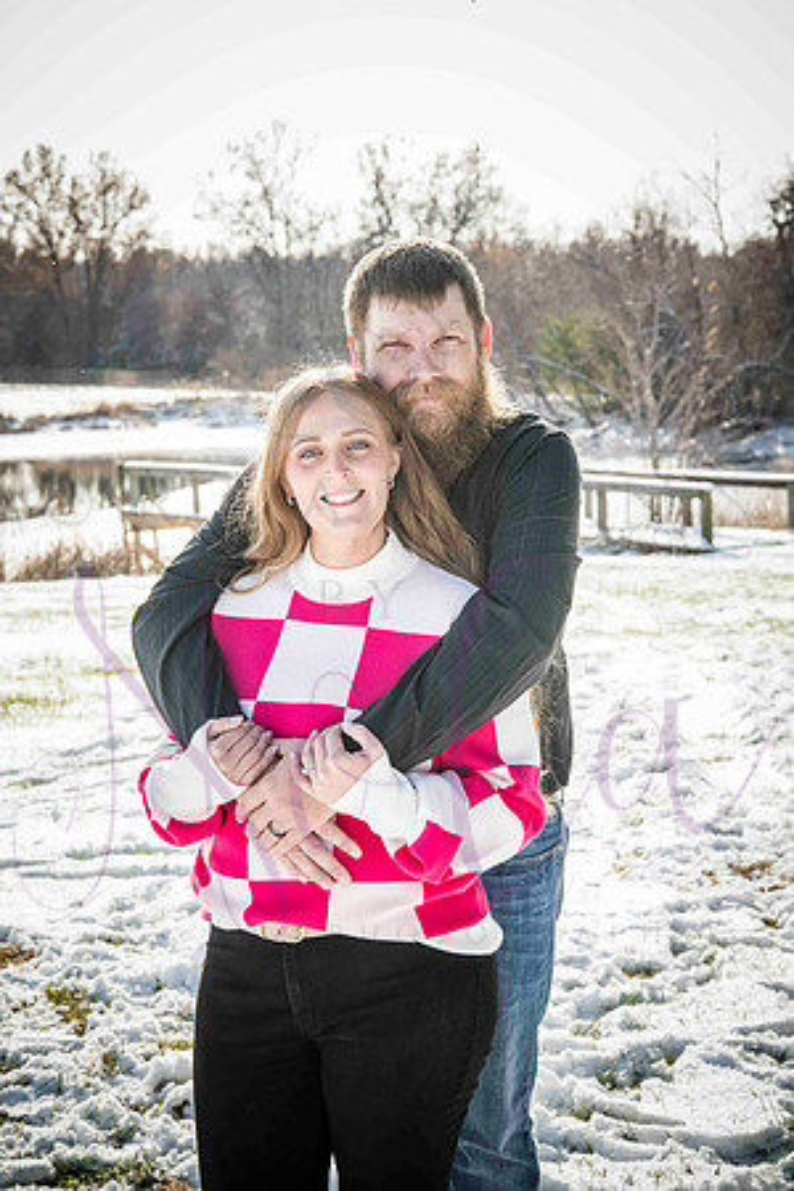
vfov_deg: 29.7
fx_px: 2249
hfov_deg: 20.0
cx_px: 397
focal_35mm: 68
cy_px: 596
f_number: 9
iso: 800
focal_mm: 68
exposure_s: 1/1000
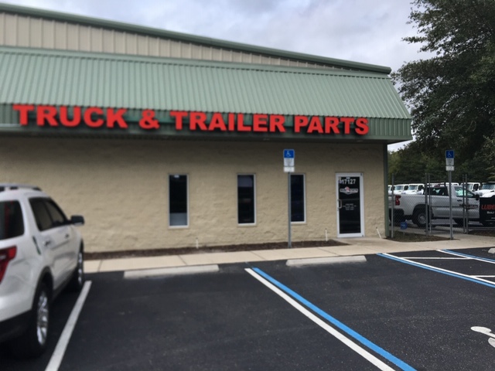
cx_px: 248
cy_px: 186
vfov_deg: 48.2
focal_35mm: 29
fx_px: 415
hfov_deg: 61.7
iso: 25
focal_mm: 4.15
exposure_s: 1/1261
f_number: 2.2
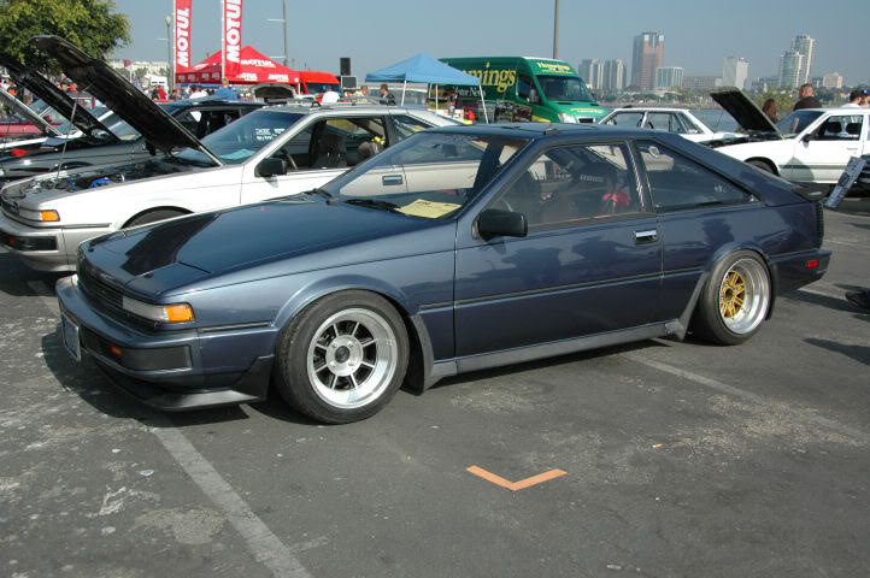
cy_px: 289
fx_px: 869
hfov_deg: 53.2
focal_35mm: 36
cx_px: 435
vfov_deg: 36.8
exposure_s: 1/1600
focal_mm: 24
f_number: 4.5
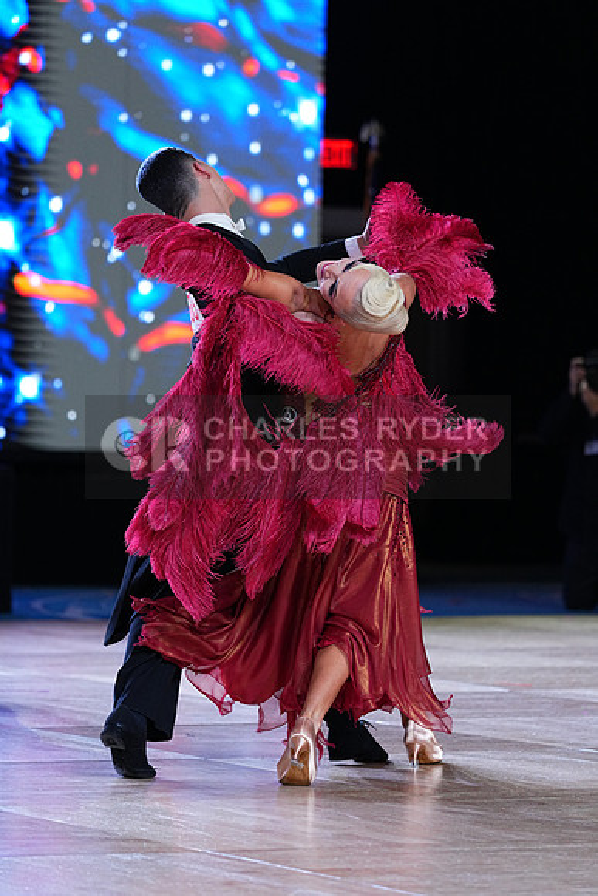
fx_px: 4382
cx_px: 299
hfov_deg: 7.8
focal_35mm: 176
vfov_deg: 11.7
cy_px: 448
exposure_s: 1/500
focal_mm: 176
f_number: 4
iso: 1600
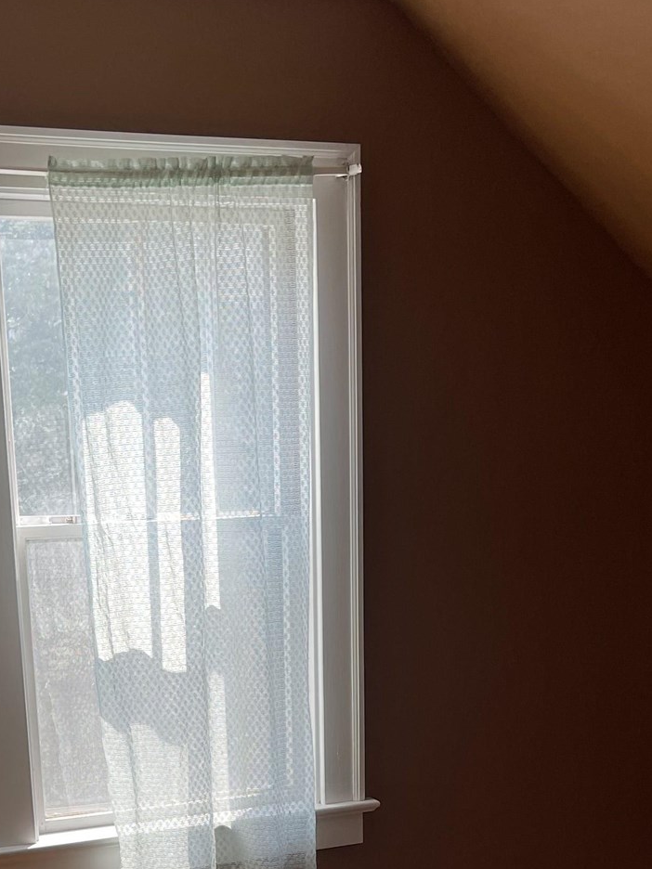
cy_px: 886
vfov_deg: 28.3
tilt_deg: -15.8
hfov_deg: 22.9
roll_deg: +1.4
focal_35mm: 64
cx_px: 298
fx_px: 1607
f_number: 1.6
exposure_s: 1/172
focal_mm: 5.1
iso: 32
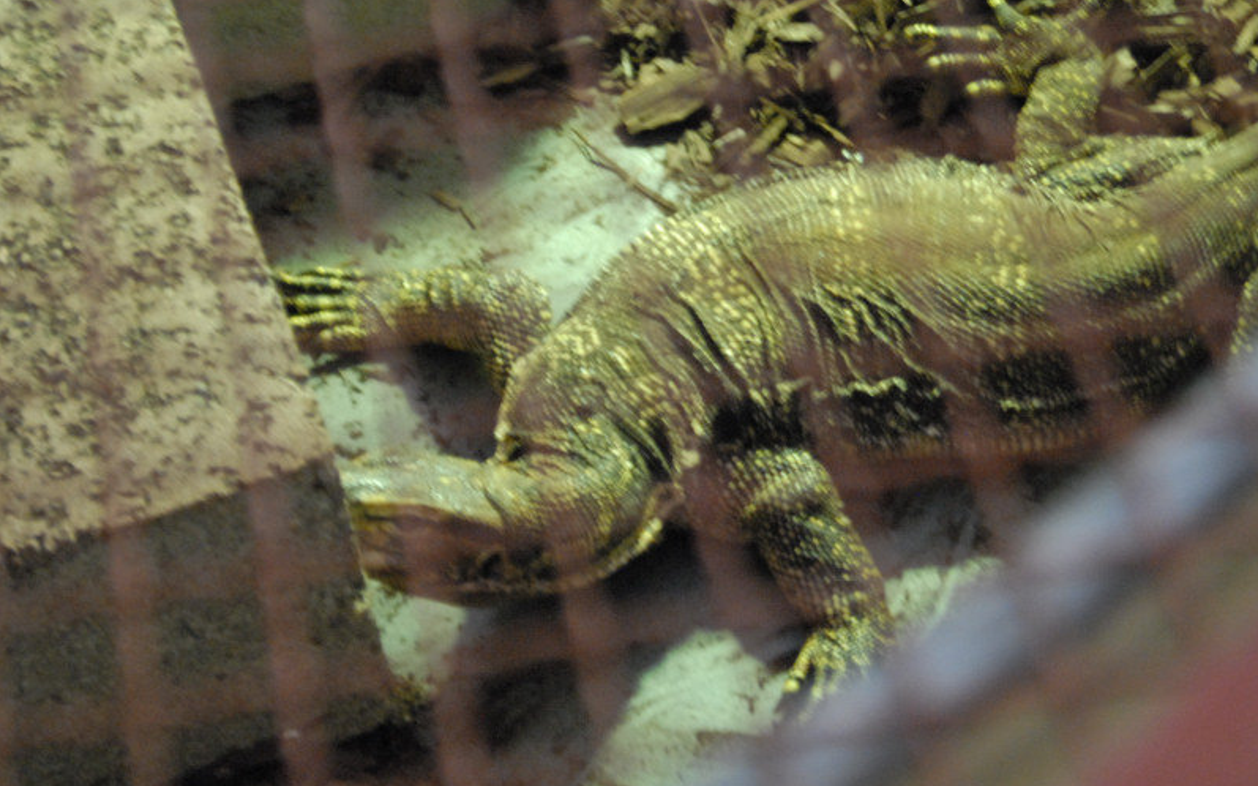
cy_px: 405
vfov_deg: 16.3
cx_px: 630
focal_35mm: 80
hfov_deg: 25.8
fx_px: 2743
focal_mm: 52
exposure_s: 1/40
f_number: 3.2
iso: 1600
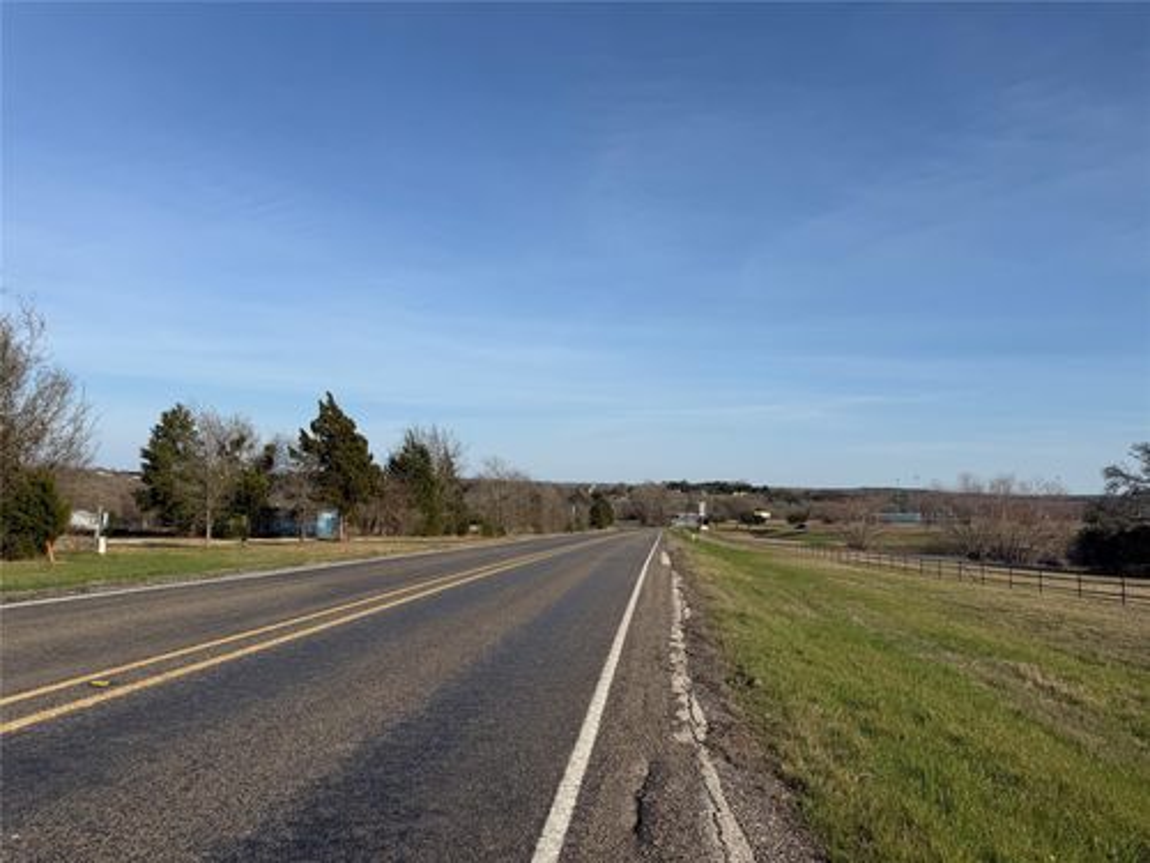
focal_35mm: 24
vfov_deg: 56.8
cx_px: 575
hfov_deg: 71.6
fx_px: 797
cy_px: 432
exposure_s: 1/6173
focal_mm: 6.76
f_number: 1.78
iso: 80
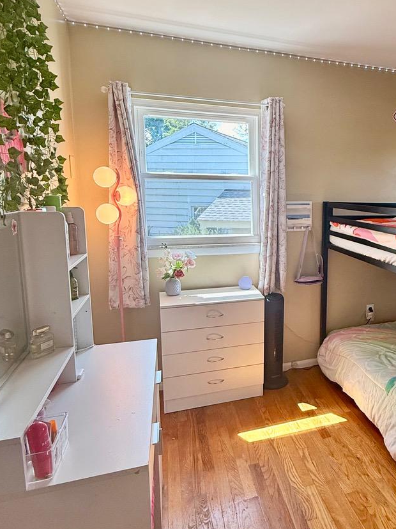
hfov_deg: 49.7
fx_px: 397
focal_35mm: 26
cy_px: 251
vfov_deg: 67.3
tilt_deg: -7.5
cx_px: 320
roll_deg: -1.1
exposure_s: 1/115
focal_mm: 2.22
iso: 100
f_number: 2.2
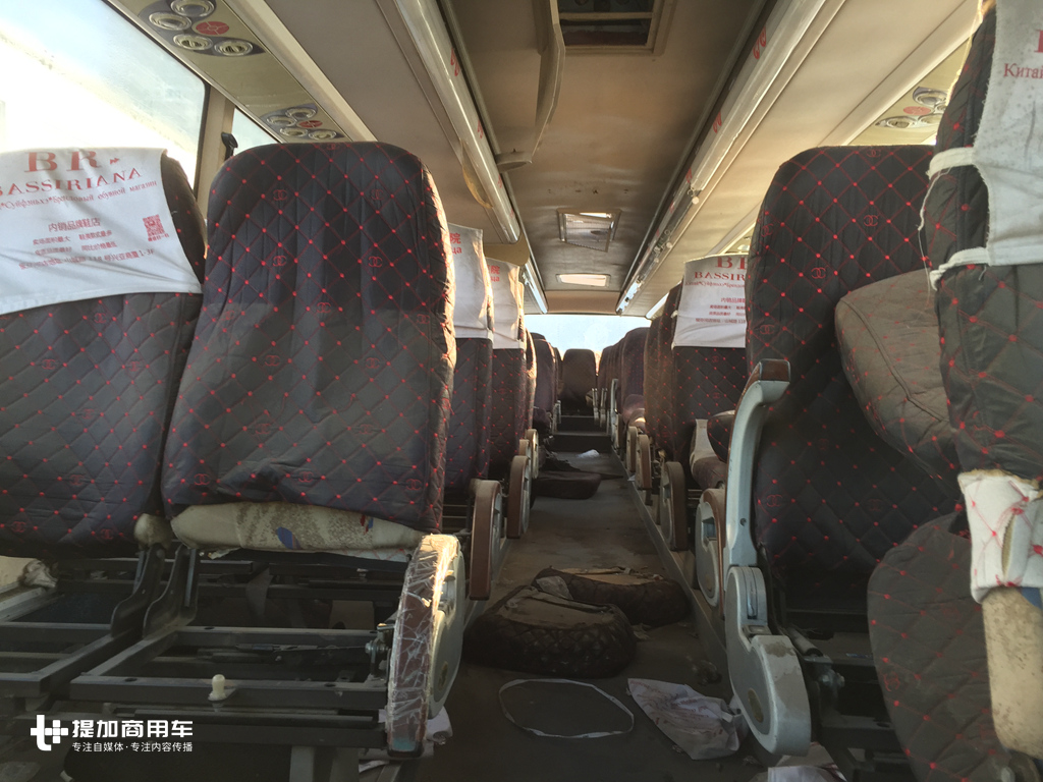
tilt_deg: +0.5
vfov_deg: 48.2
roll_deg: +2.9
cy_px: 391
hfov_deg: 61.7
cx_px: 522
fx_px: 874
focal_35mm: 29
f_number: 2.2
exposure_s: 1/50
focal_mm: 4.15
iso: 40
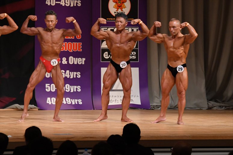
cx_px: 116
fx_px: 1650
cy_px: 78
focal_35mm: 255
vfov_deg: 5.4
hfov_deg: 8.1
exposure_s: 1/400
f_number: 5.6
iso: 4500
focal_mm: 170
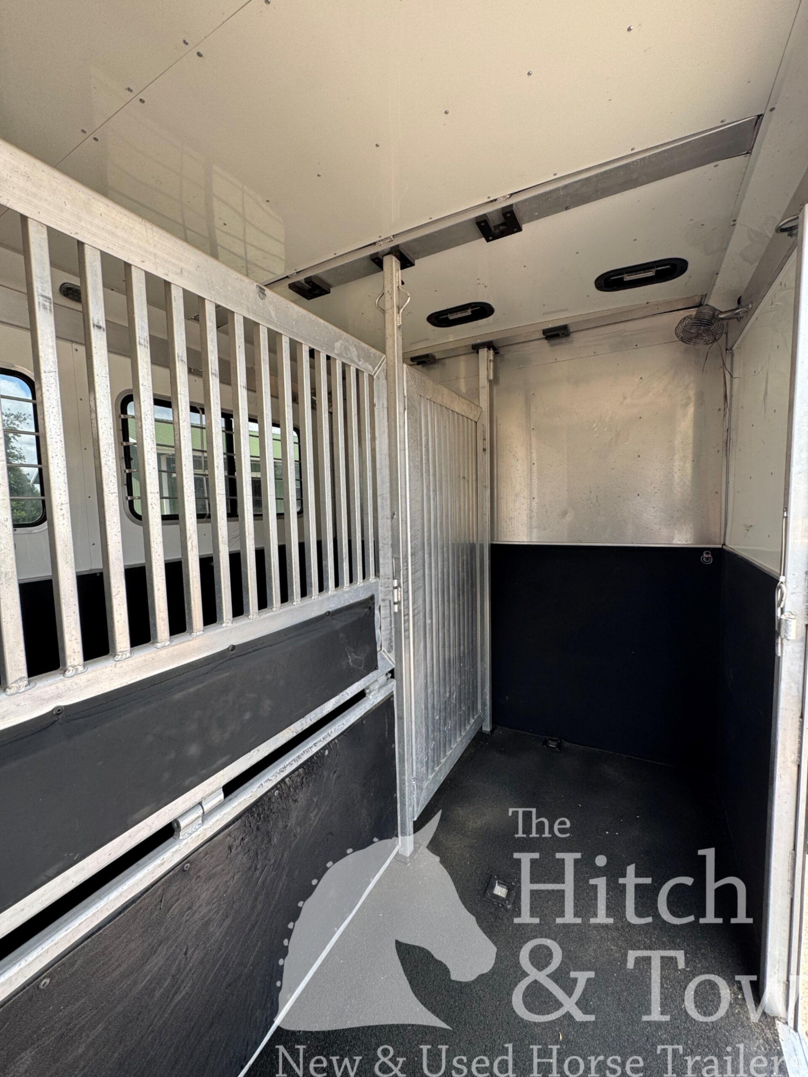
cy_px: 538
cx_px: 404
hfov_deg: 85.7
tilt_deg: -4.4
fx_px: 436
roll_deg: +2.3
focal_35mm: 14
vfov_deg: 102.1
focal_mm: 2.22
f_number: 2.2
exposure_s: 1/212
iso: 40
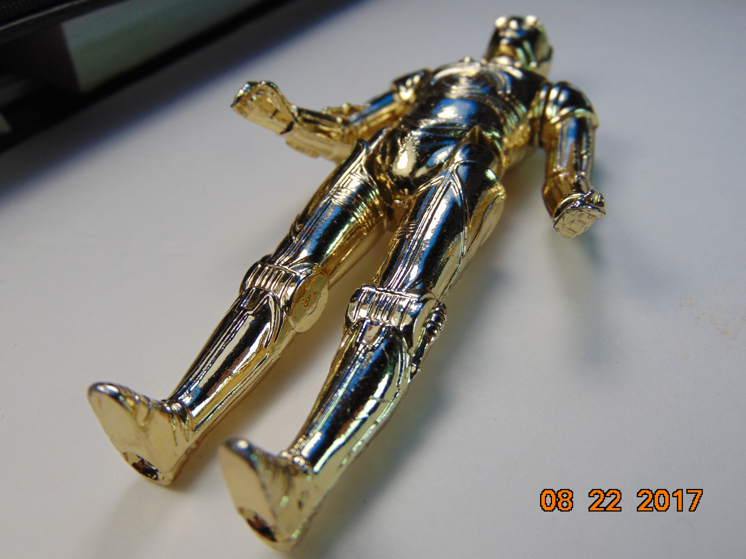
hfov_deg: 60.0
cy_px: 280
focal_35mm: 30
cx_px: 373
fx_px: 647
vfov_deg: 46.8
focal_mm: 5.4
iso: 80
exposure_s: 1/640
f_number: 3.1
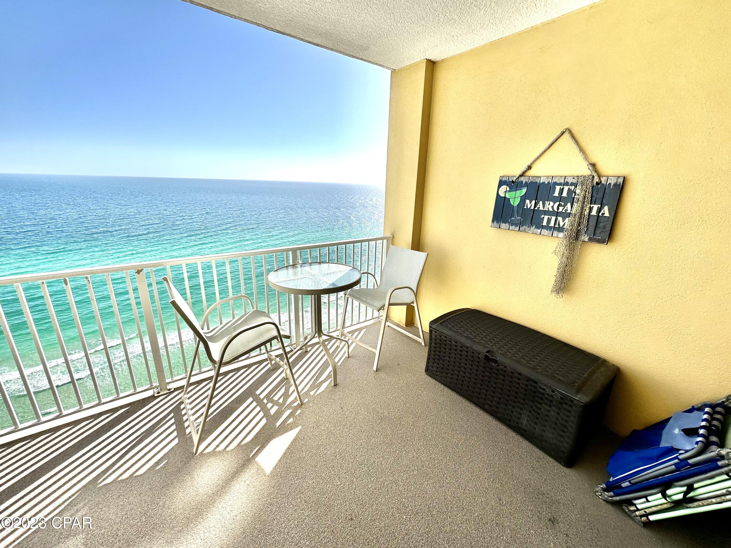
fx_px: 296
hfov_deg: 102.1
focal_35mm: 14
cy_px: 274
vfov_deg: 85.7
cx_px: 366
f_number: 2.2
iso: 50
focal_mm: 2.22
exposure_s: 1/2212
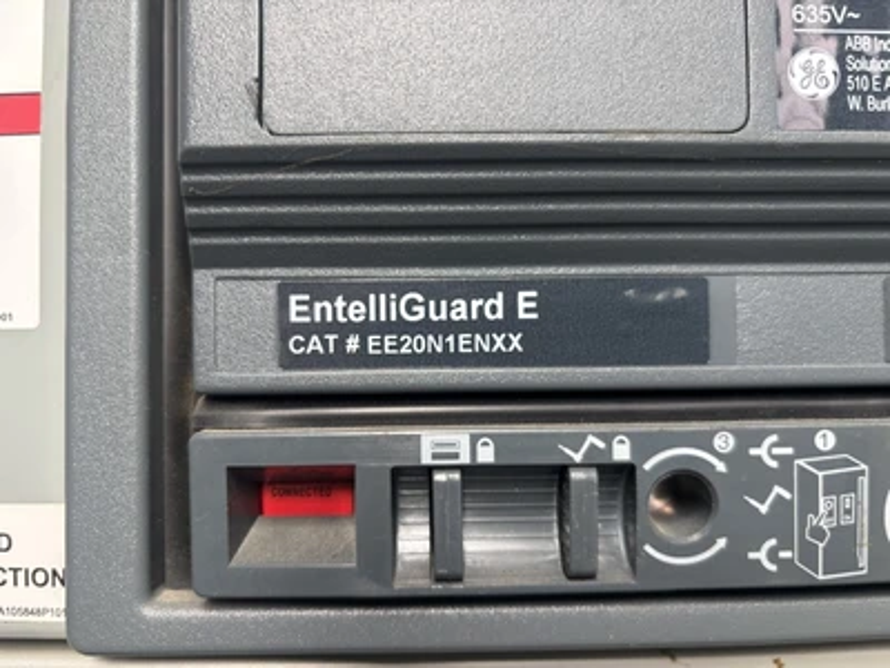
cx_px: 445
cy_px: 334
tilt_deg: +3.5
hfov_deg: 67.3
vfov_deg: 53.1
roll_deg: -1.9
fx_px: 668
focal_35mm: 26
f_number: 1.6
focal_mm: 5.96
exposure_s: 1/71
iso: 125
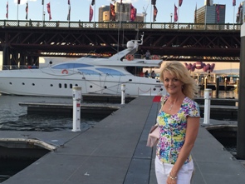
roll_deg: -1.7
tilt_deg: -0.4
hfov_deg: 42.9
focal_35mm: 44
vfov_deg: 32.8
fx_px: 311
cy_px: 88
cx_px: 130
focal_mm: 4.15
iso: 32
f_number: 2.2
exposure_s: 1/258
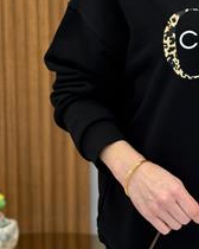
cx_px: 223
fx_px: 854
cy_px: 56
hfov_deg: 13.0
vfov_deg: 16.5
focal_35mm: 116
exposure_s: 1/127
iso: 100
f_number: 1.78
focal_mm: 6.76
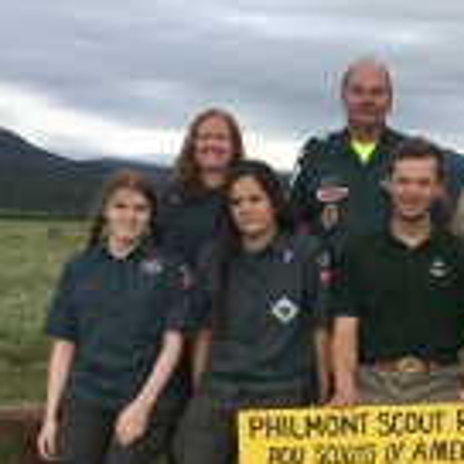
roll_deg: -0.1
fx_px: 1046
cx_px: 454
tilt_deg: -0.6
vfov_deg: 25.0
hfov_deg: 24.0
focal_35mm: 69
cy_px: 266
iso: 25
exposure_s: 1/557
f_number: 2.2
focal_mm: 4.15
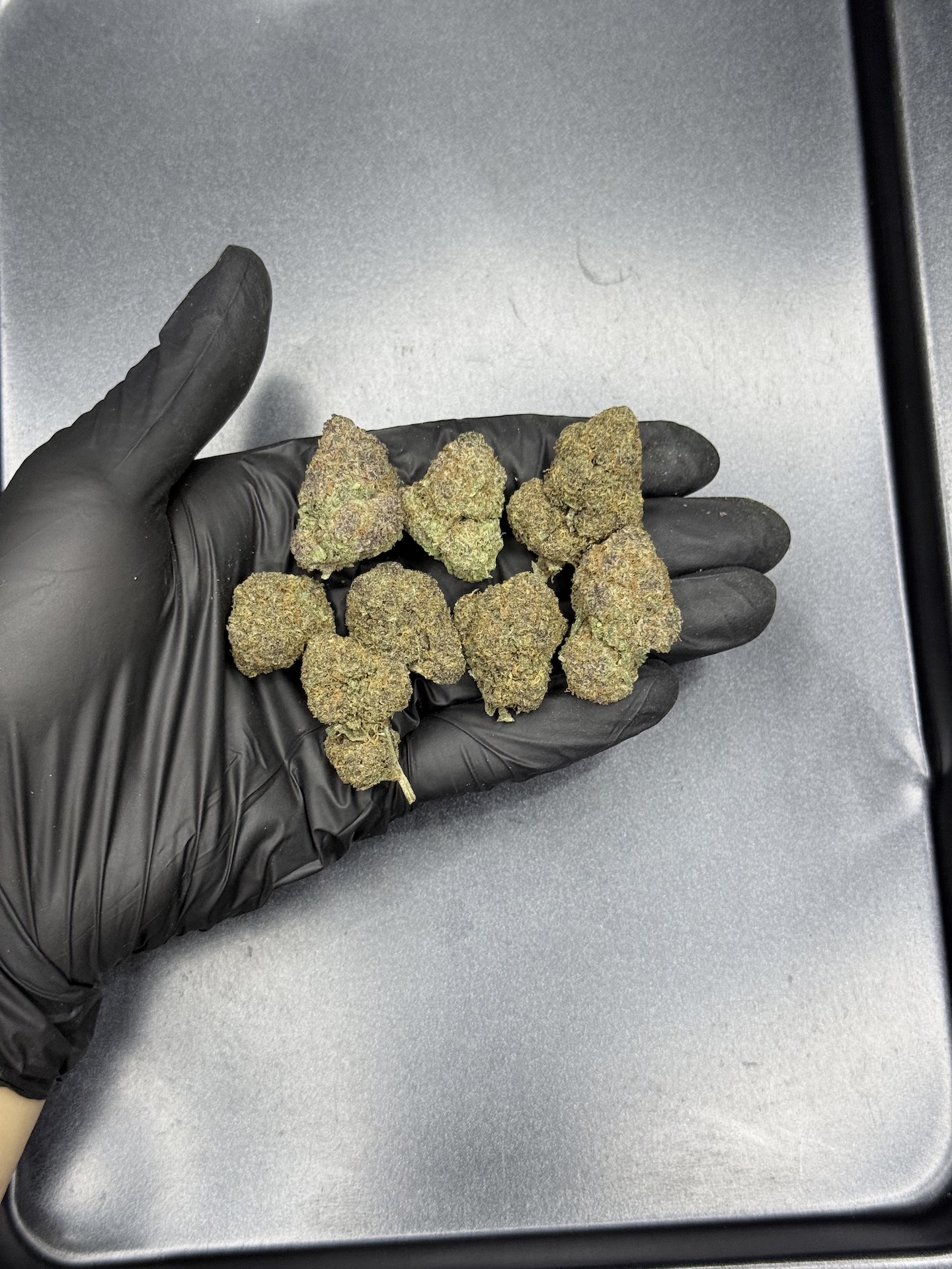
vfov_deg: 39.7
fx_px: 1760
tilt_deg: -80.3
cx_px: 476
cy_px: 634
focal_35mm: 48
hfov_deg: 30.3
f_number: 1.78
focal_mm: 6.76
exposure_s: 1/50
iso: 100
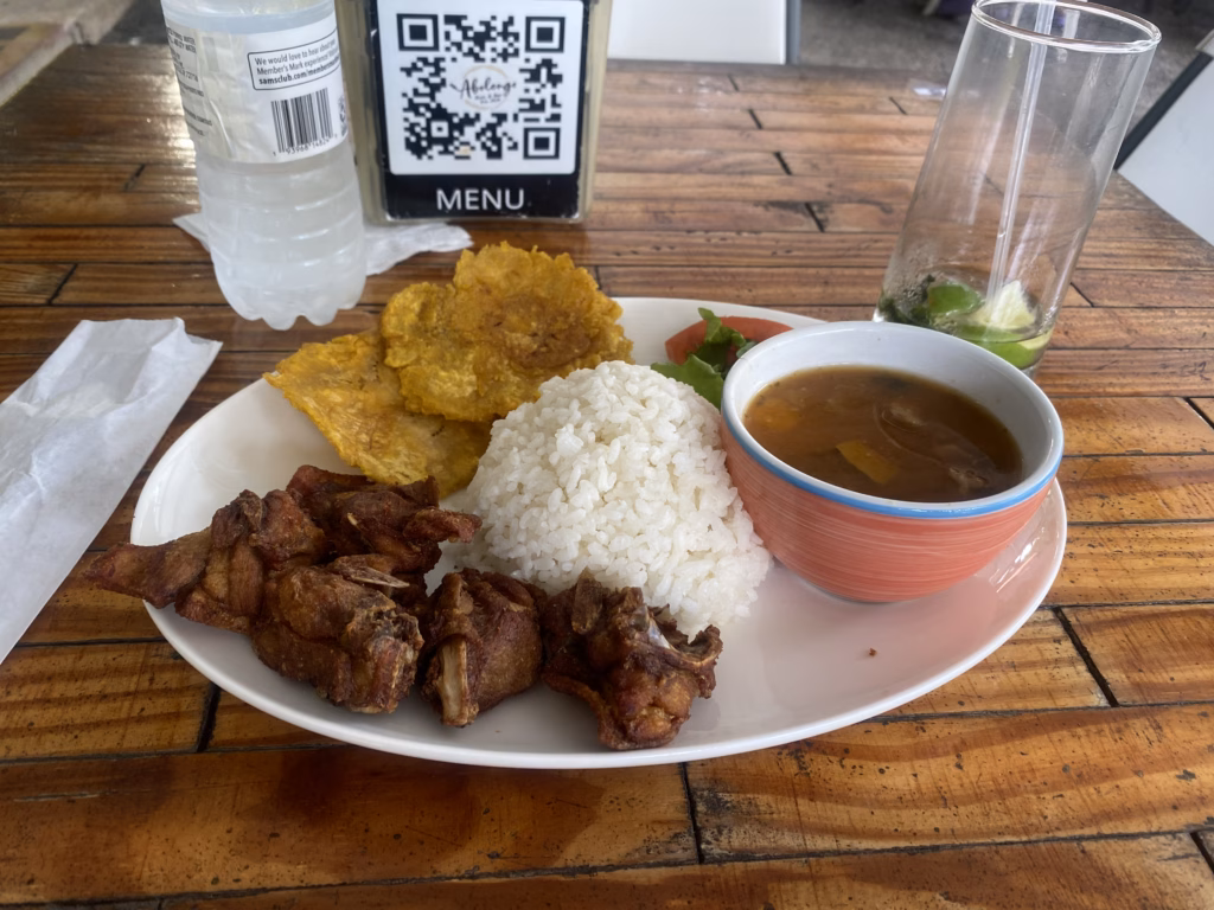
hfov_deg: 67.3
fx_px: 912
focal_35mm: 26
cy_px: 455
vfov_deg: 53.1
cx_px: 607
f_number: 1.8
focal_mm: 4.25
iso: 80
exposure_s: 1/120
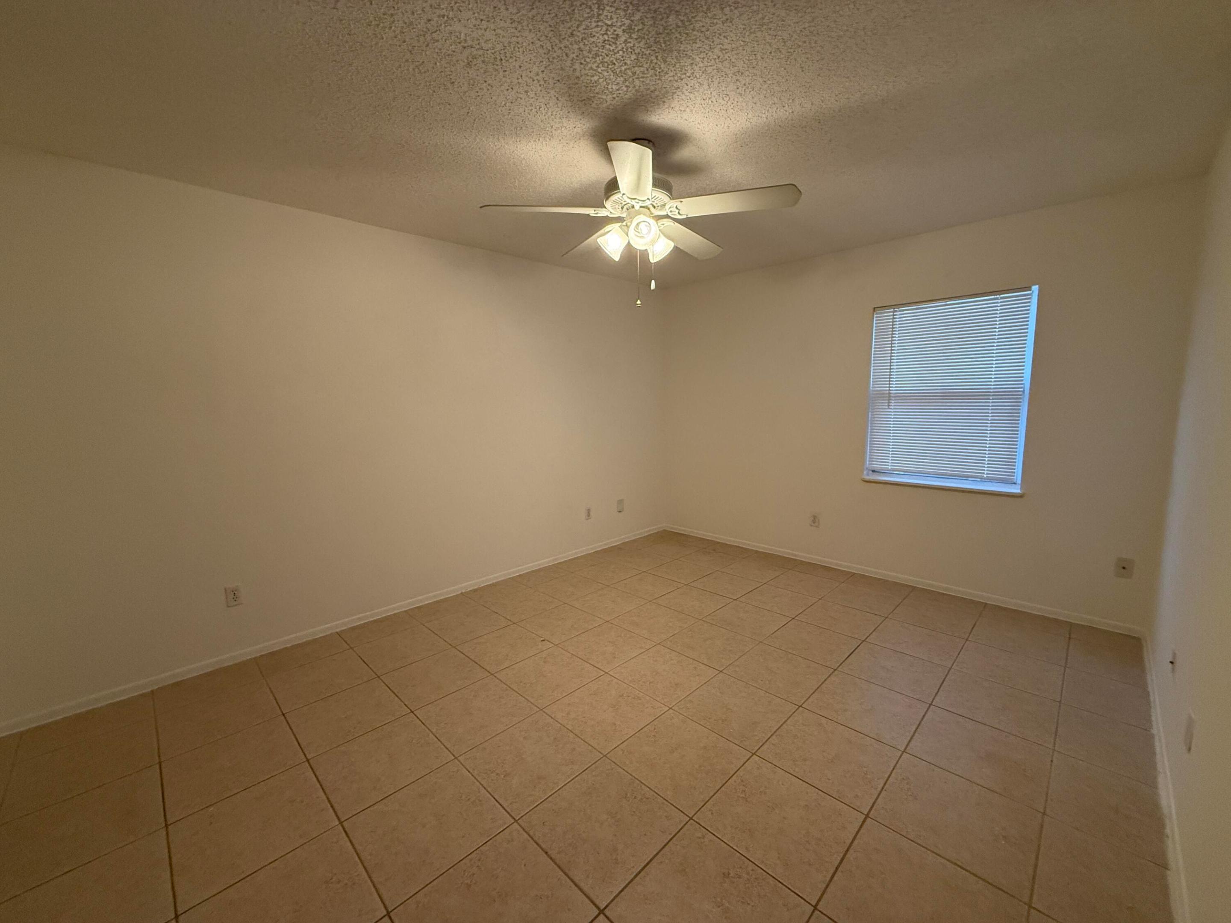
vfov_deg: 85.7
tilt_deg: -7.8
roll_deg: +1.4
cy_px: 462
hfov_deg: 102.1
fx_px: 498
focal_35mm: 14
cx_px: 616
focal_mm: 2.22
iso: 400
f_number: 2.2
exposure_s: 1/120
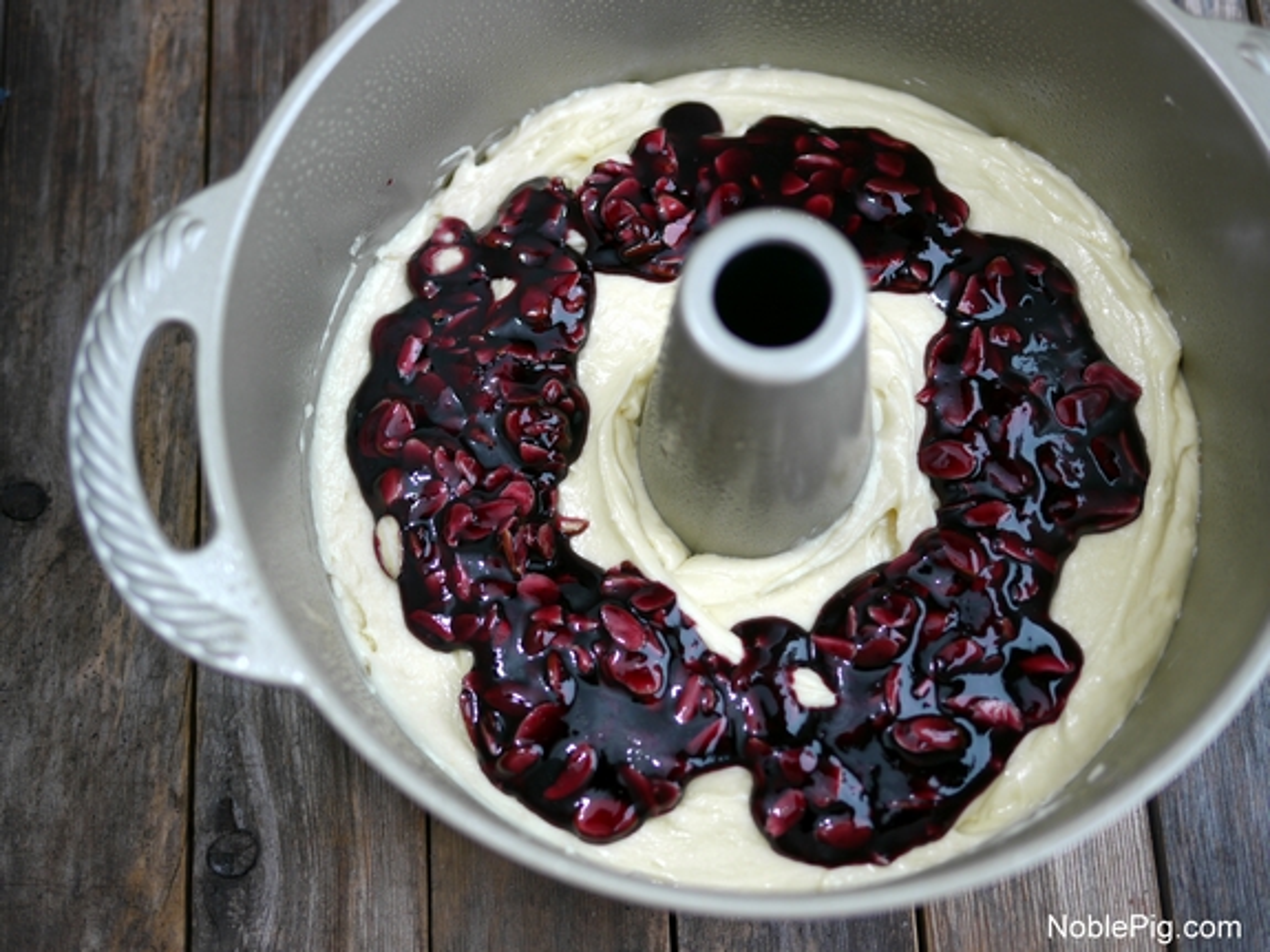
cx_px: 635
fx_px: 1834
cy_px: 476
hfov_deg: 38.2
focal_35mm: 50
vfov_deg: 29.1
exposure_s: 1/200
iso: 100
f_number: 1.8
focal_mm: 25
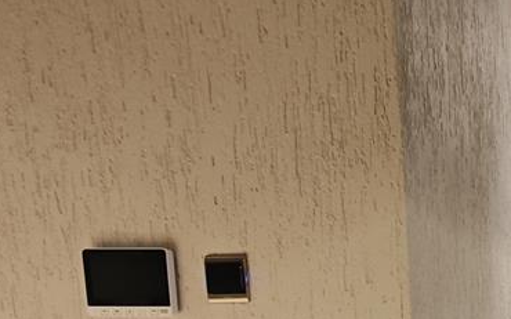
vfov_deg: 25.8
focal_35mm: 41
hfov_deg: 36.1
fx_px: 571
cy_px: 435
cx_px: 630
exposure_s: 1/35.4
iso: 800
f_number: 2.2
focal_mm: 2.16
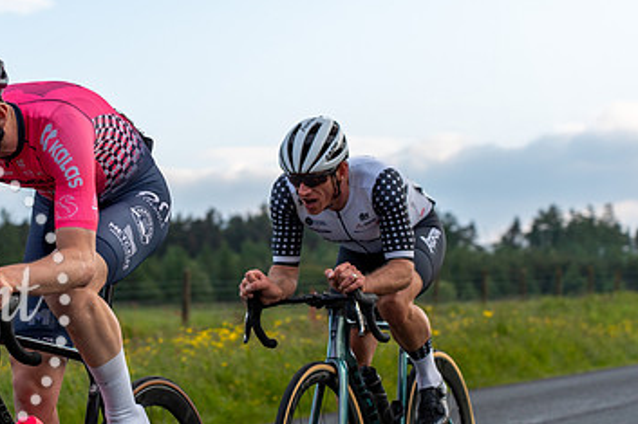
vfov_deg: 11.9
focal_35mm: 115
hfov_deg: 17.7
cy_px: 210
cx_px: 181
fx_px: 2037
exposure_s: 1/1000
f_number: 4
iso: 320
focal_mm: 70
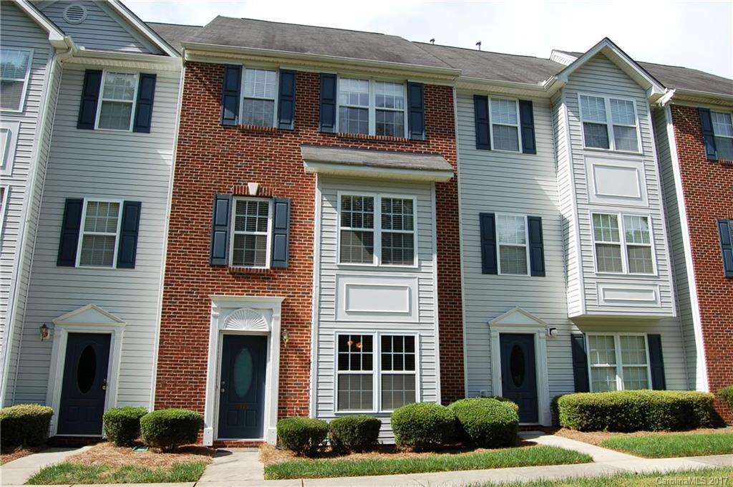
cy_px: 244
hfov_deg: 67.4
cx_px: 366
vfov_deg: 47.8
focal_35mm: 27
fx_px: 549
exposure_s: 1/320
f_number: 9
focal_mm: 18
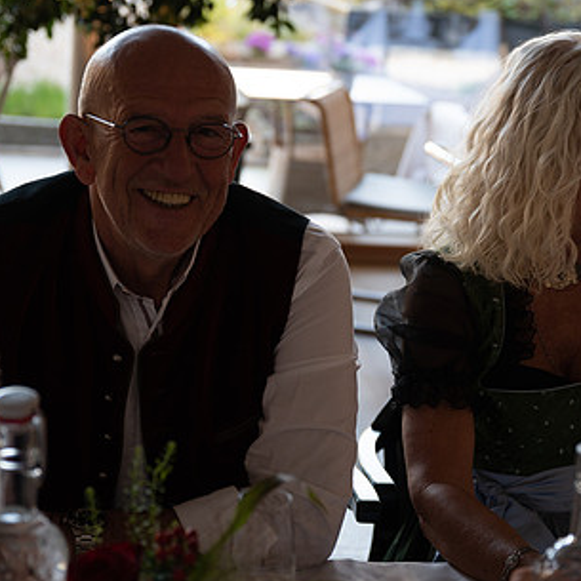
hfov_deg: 22.7
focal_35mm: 76
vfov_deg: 22.7
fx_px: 1443
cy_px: 328
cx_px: 360
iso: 400
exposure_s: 1/125
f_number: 2.8
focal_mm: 47
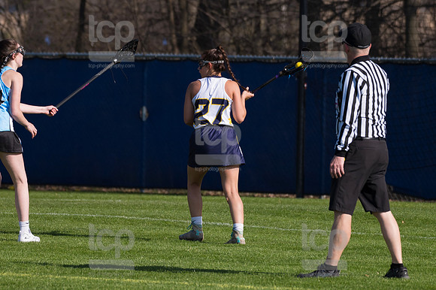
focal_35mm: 405
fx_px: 4902
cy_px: 145
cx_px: 218
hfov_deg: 5.1
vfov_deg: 3.4
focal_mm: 270
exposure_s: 1/2000
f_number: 5.6
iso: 320
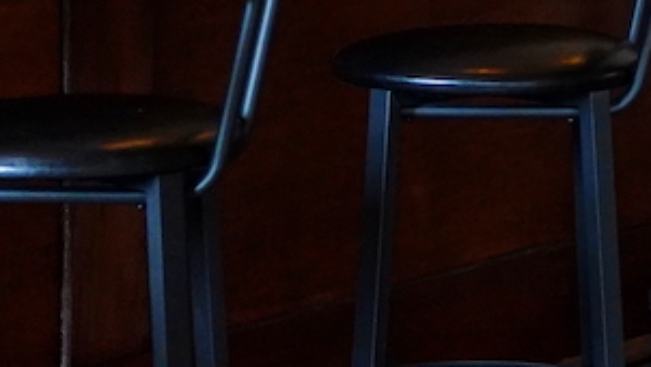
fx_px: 3142
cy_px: -423
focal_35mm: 182
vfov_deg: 6.4
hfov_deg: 11.8
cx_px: 548
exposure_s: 1/250
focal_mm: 35
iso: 5000
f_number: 3.2
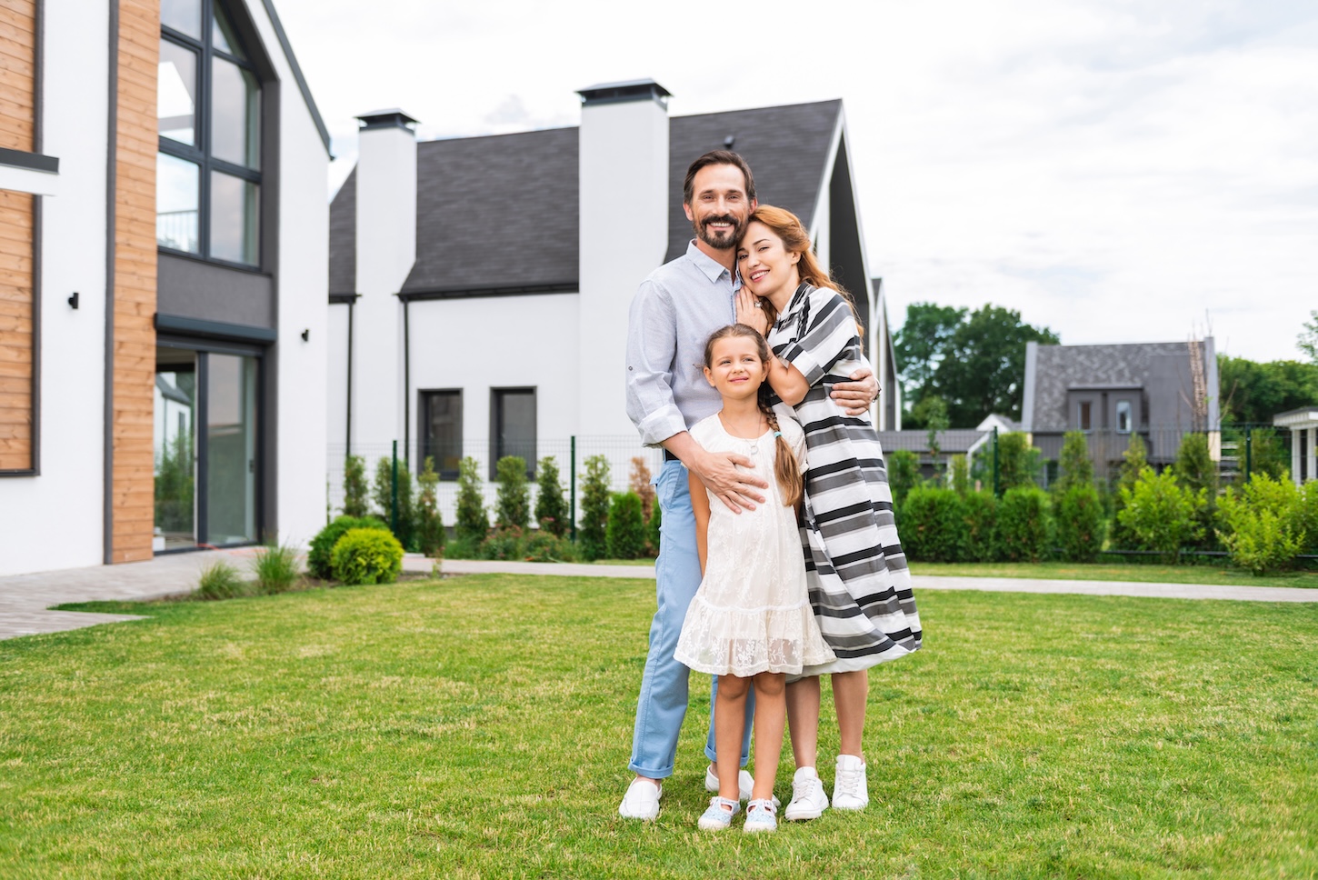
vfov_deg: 38.9
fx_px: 1245
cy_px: 440
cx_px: 659
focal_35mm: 34
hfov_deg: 55.8
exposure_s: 1/160
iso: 100
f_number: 3.2
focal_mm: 34
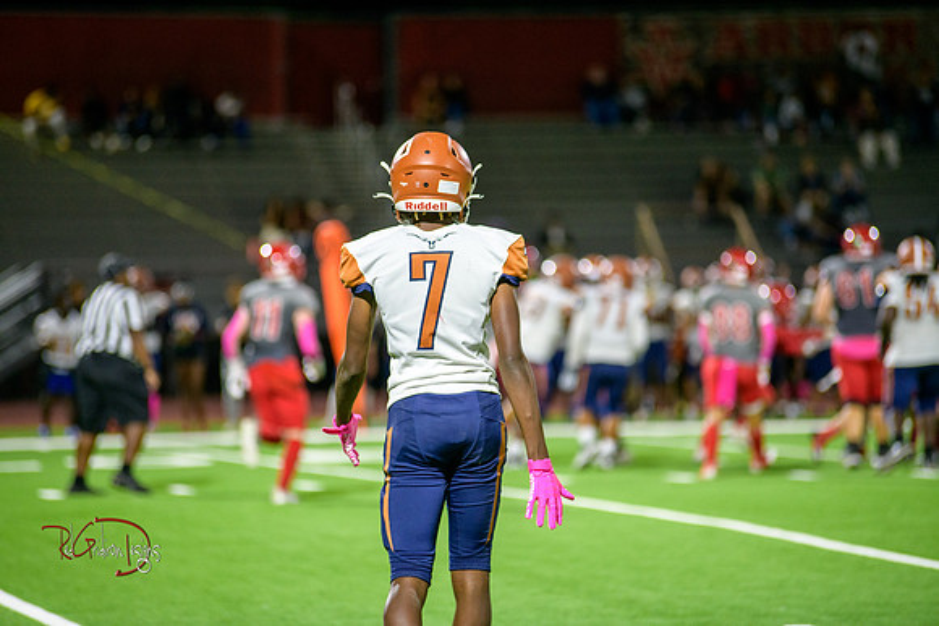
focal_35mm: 200
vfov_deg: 6.9
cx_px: 470
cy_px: 313
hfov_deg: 10.3
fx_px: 5218
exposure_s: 1/250
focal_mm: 200
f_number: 2.8
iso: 1600
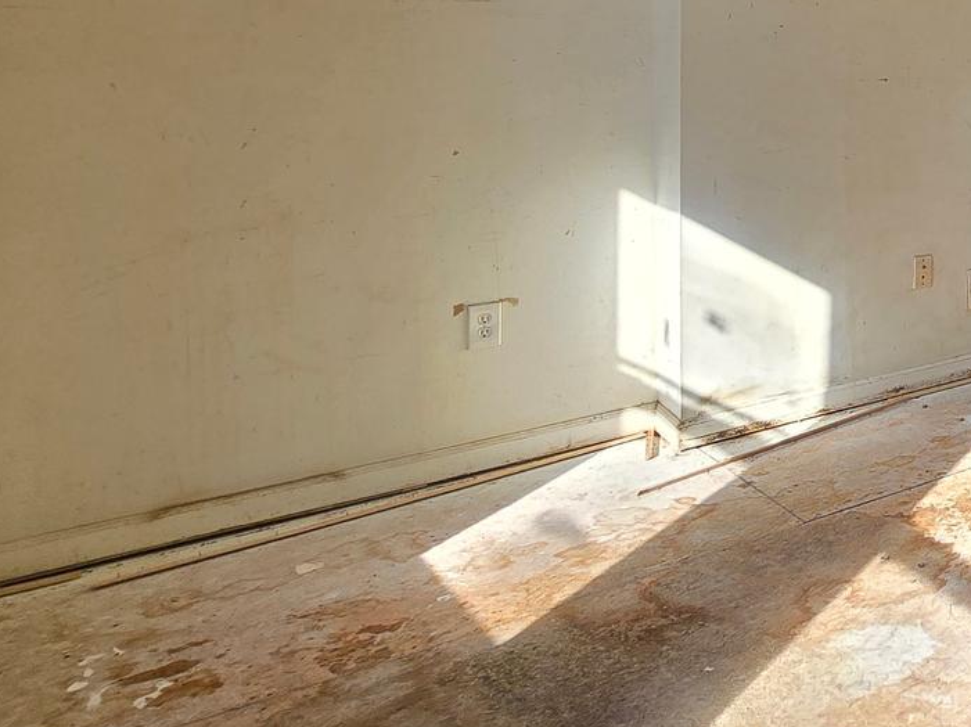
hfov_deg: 34.1
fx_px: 1065
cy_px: 54
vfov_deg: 35.2
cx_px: 1277
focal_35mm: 38
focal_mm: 2.2
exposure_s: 1/316
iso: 50
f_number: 2.2
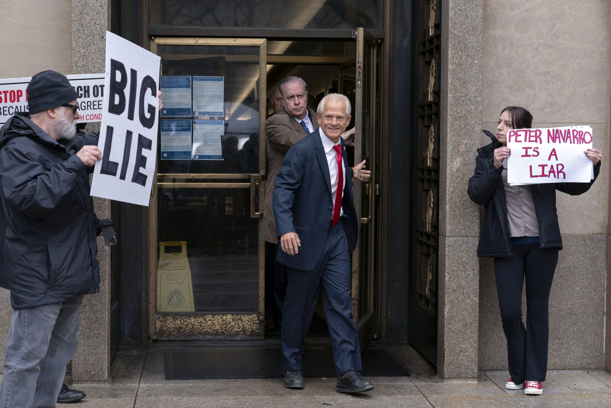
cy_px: 204
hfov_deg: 31.0
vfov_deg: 20.9
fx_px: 1103
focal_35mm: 65
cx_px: 306
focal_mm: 65
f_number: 4
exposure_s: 1/400
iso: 800
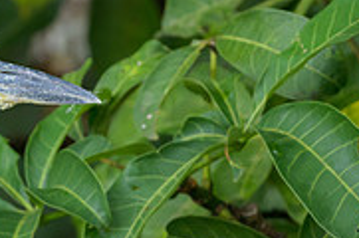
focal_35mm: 1960
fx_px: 19511
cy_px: 265
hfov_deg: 1.1
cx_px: -105
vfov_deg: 0.7
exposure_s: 1/640
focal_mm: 500
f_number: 5.6
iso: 1400
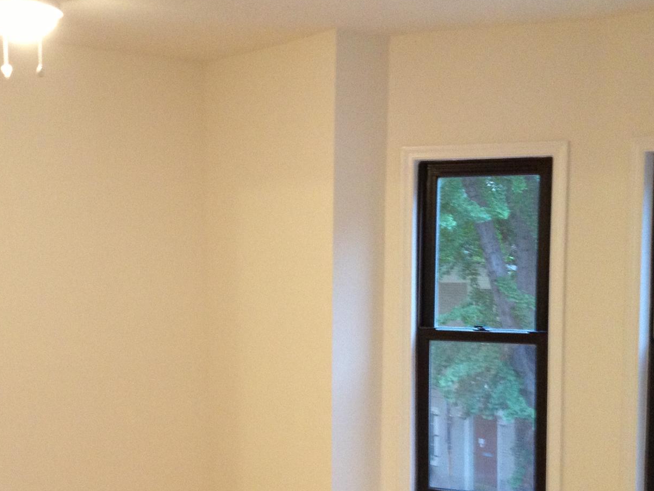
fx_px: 1115
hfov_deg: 32.5
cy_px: 320
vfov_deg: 24.7
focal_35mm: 59
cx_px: 244
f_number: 2.4
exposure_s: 1/20
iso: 250
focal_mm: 4.28
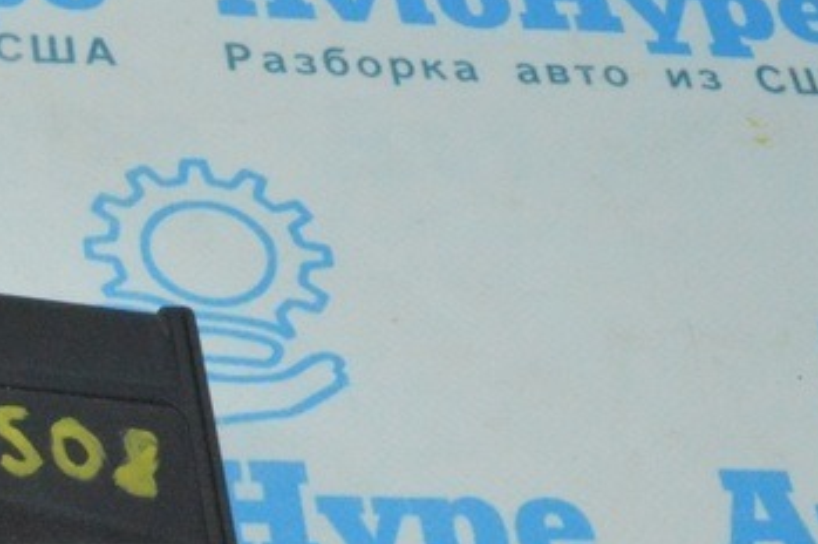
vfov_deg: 14.7
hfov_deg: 21.1
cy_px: 744
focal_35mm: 88
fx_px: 1998
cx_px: -237
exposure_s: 1/50
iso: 5600
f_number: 22
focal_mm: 20
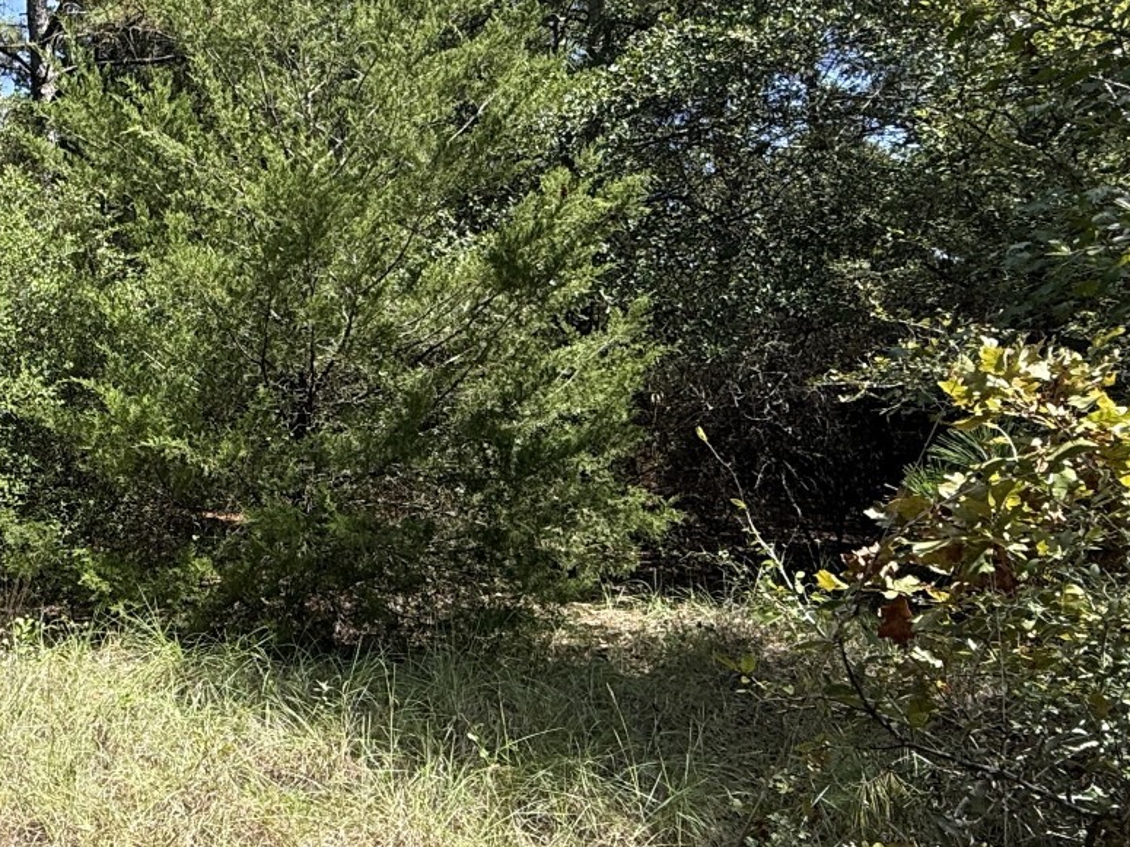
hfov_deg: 46.9
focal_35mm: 37
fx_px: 1208
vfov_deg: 38.6
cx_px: 194
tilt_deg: +4.3
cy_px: 405
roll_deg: +0.0
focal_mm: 2.22
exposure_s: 1/554
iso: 50
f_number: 2.2
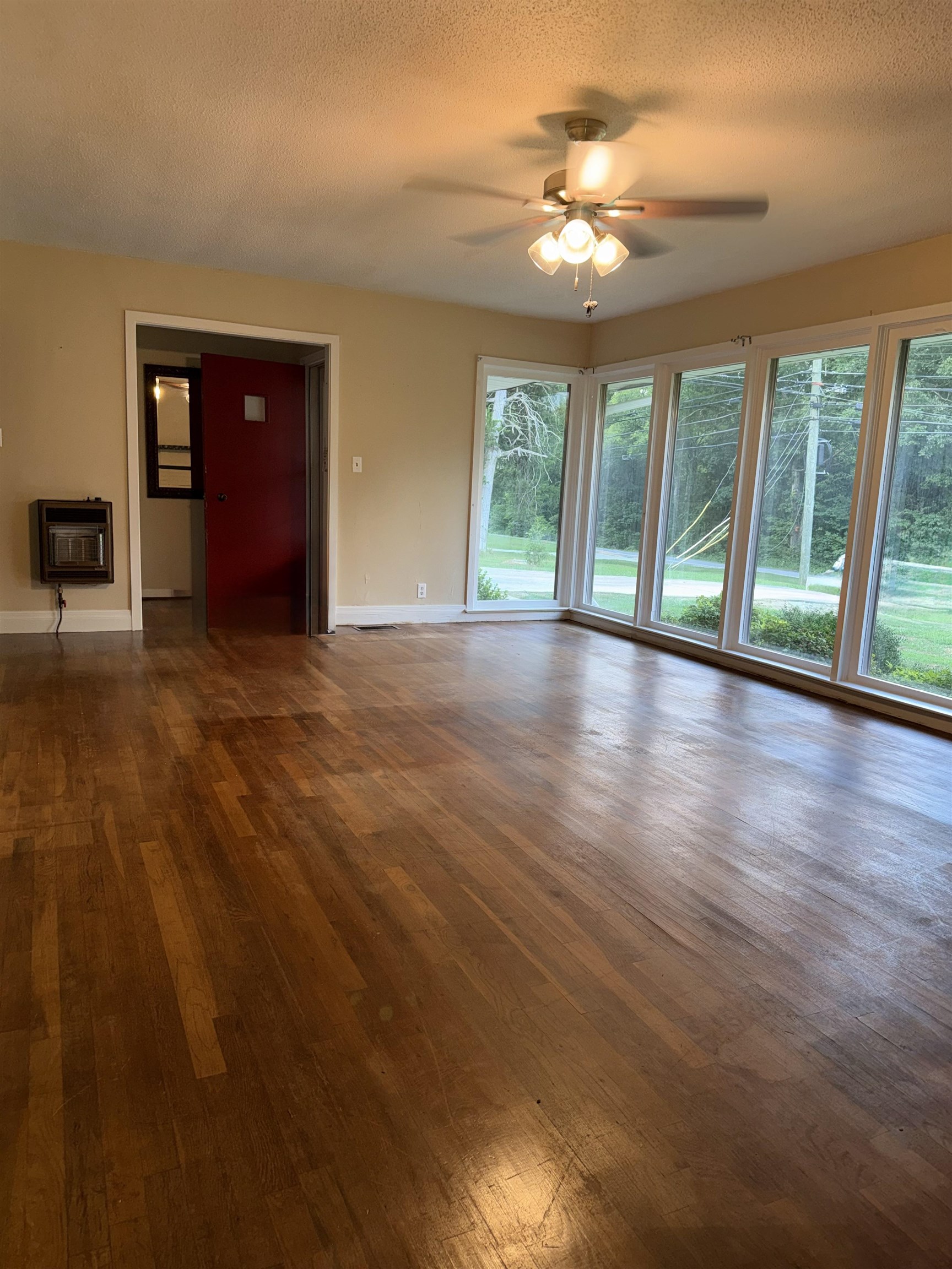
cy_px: 634
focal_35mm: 24
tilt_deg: -10.0
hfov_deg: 56.8
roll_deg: -3.4
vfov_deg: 71.6
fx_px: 880
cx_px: 476
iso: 64
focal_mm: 6.76
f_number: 1.78
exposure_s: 1/30
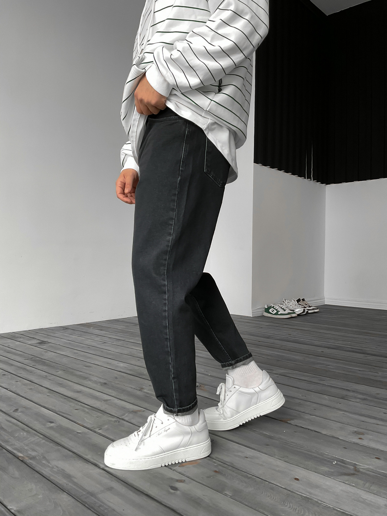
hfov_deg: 48.2
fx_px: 432
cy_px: 258
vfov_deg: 61.7
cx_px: 194
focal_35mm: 29
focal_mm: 3
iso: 64
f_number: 1.8
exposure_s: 1/90
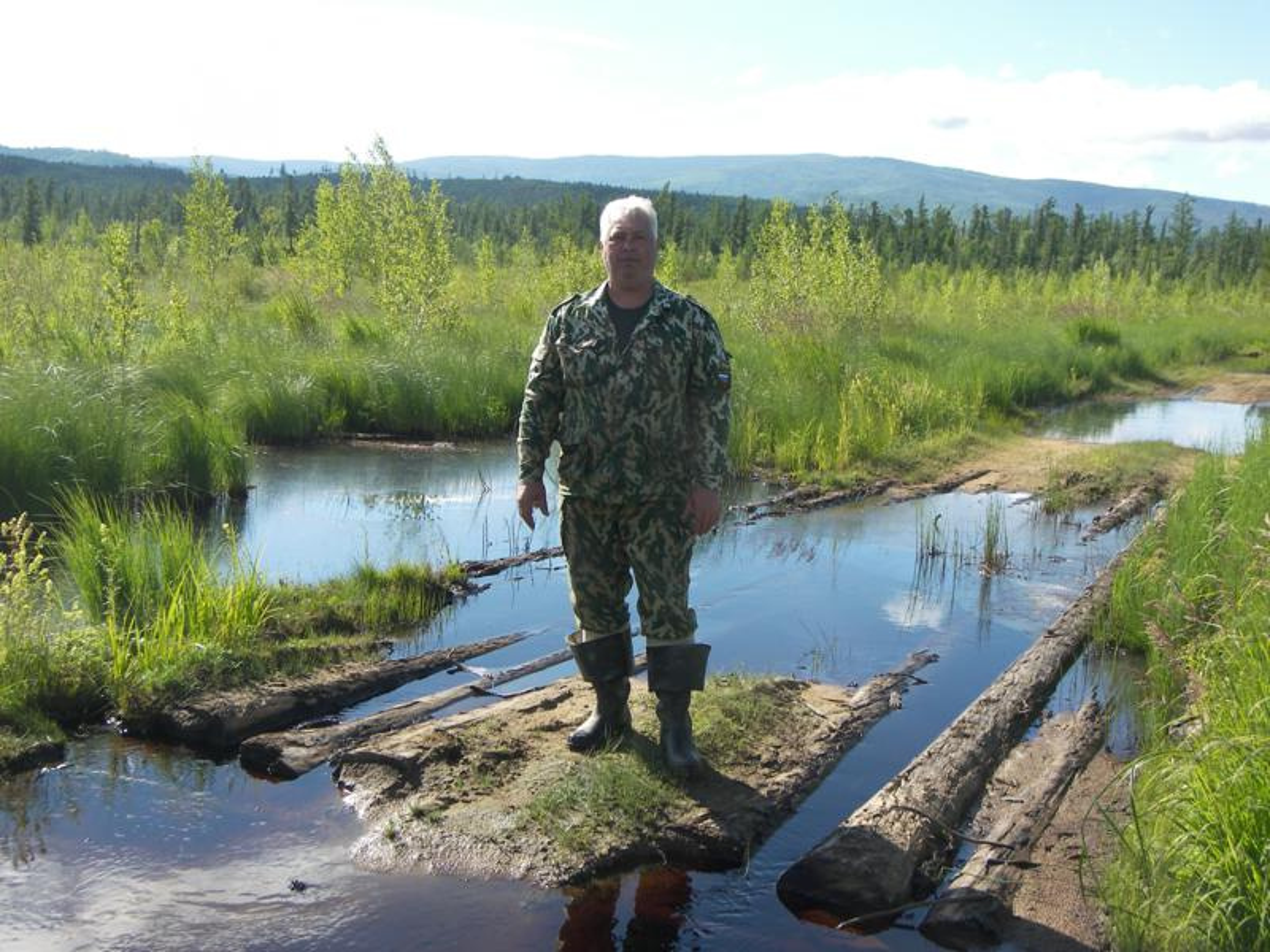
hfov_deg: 42.9
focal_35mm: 44
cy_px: 476
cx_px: 635
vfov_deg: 32.9
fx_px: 1614
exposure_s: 1/400
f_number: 3.6
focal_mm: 9.2
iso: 50
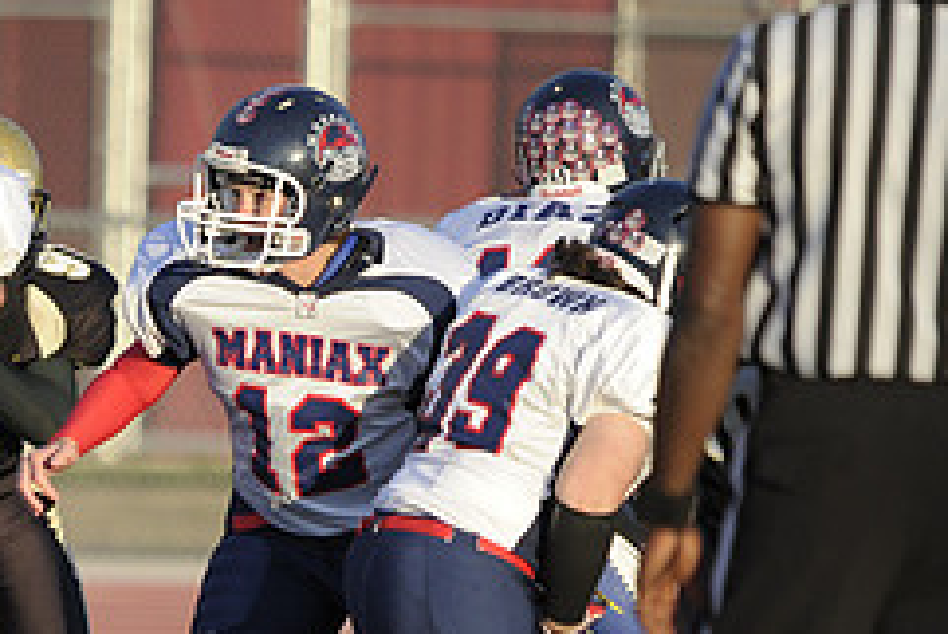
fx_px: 31670
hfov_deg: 1.7
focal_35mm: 1202
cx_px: -4
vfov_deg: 1.1
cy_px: 532
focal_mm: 500
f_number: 6.3
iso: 1000
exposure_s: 1/1000
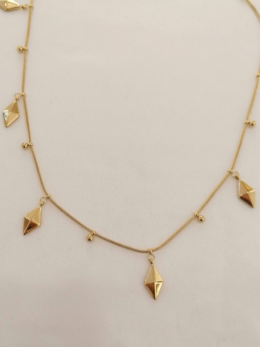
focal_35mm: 38
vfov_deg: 49.0
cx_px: 130
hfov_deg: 37.7
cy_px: 174
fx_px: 381
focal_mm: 4.75
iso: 100
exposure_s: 1/50
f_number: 1.8
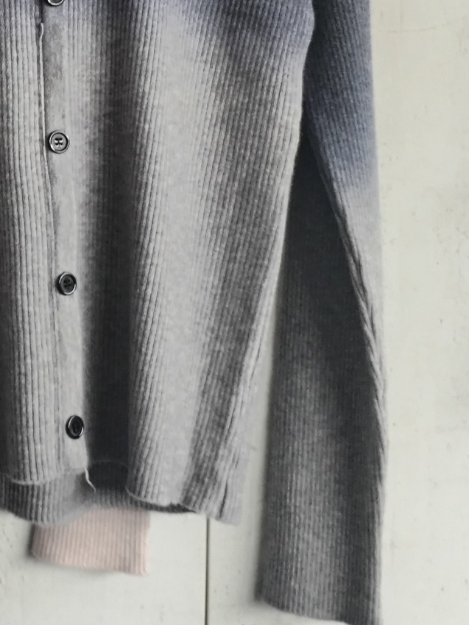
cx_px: -181
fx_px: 1481
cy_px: 34
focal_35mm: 82
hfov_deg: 16.7
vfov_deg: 23.1
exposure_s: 1/40
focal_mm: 4.75
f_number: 1.8
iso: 224
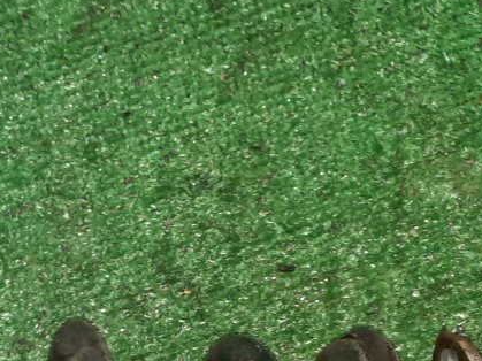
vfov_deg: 16.1
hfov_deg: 20.2
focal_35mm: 86
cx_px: -202
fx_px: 1197
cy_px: 486
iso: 300
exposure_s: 1/33
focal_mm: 4.6
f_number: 2
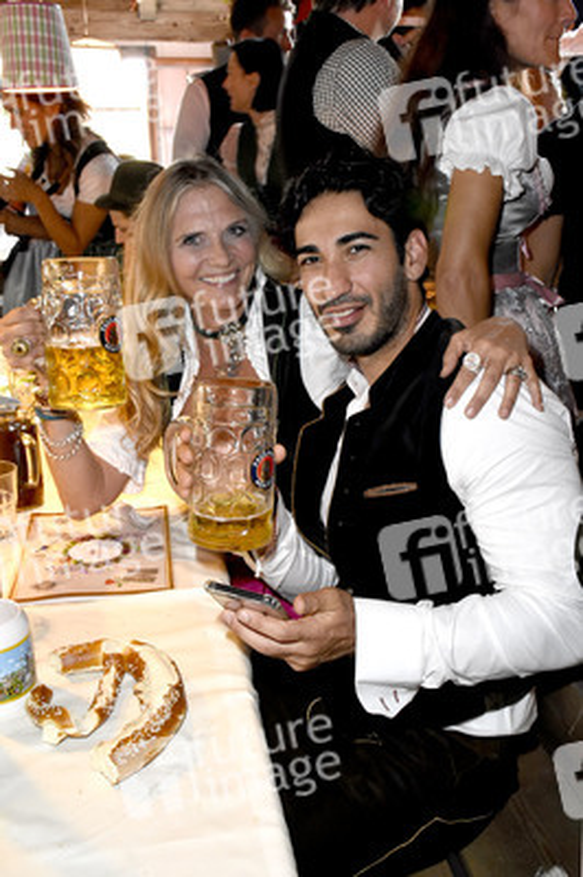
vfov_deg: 55.1
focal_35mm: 34
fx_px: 839
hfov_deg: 38.3
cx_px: 292
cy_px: 438
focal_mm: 23
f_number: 6.3
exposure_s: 1/60
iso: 3200
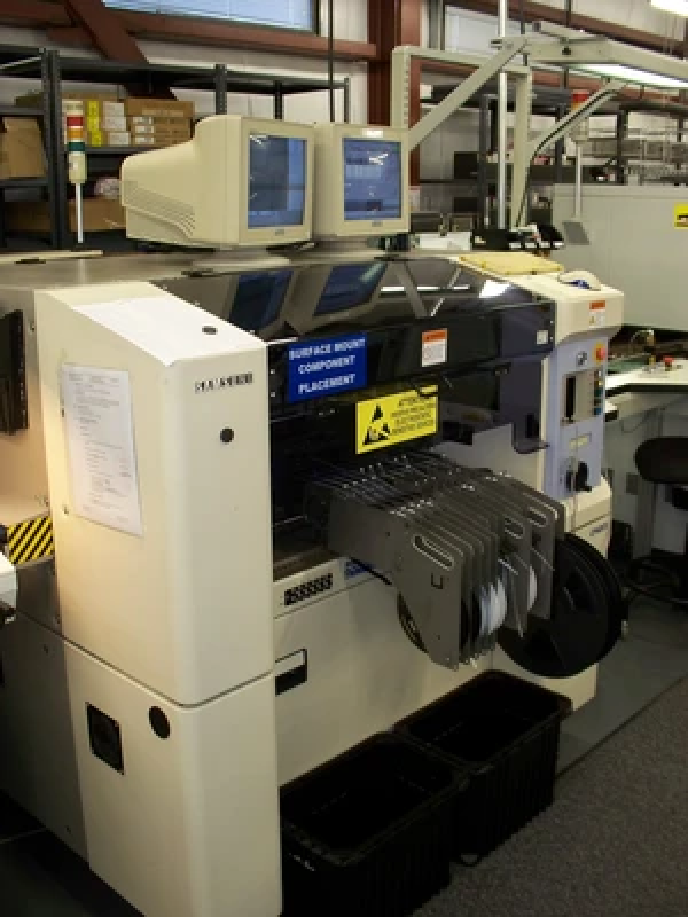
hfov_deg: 39.7
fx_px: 954
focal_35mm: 36
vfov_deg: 51.4
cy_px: 458
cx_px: 344
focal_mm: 7.54
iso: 200
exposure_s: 1/60
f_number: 2.8
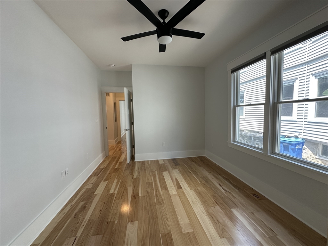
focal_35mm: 14
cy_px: 123
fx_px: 133
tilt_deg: -3.5
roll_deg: +1.5
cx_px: 164
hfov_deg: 102.1
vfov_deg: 85.7
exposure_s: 1/120
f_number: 2.2
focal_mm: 2.22
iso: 160
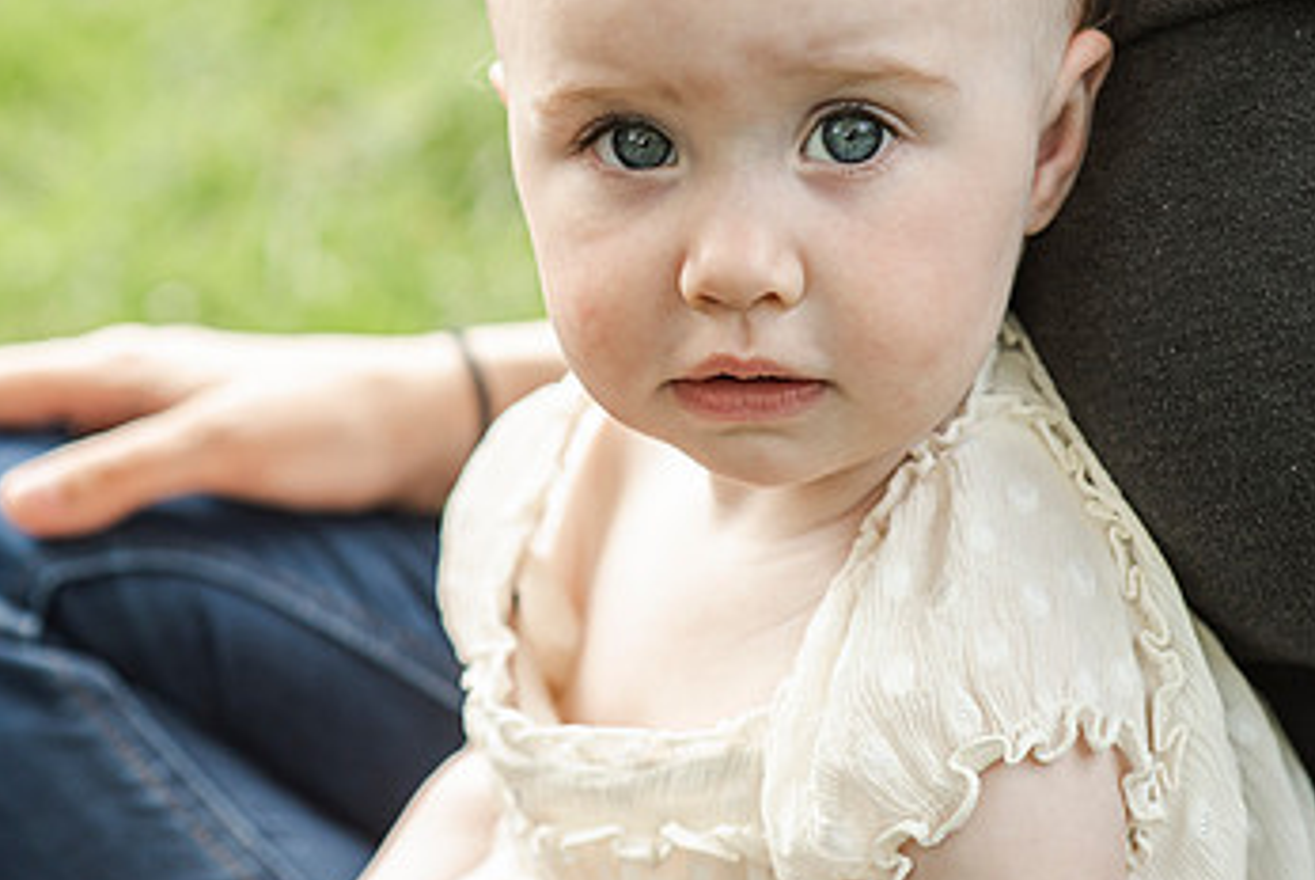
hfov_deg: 14.4
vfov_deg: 9.7
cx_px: 572
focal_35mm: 142
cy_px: 328
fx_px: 5191
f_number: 3.5
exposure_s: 1/1000
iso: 800
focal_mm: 85
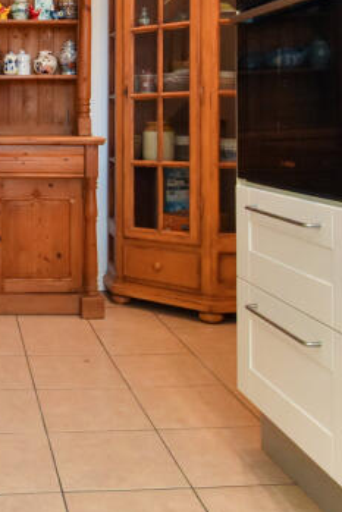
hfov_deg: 27.3
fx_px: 626
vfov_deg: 43.1
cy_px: 130
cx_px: -57
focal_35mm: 44
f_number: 4
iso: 1400
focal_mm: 10
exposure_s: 1/125
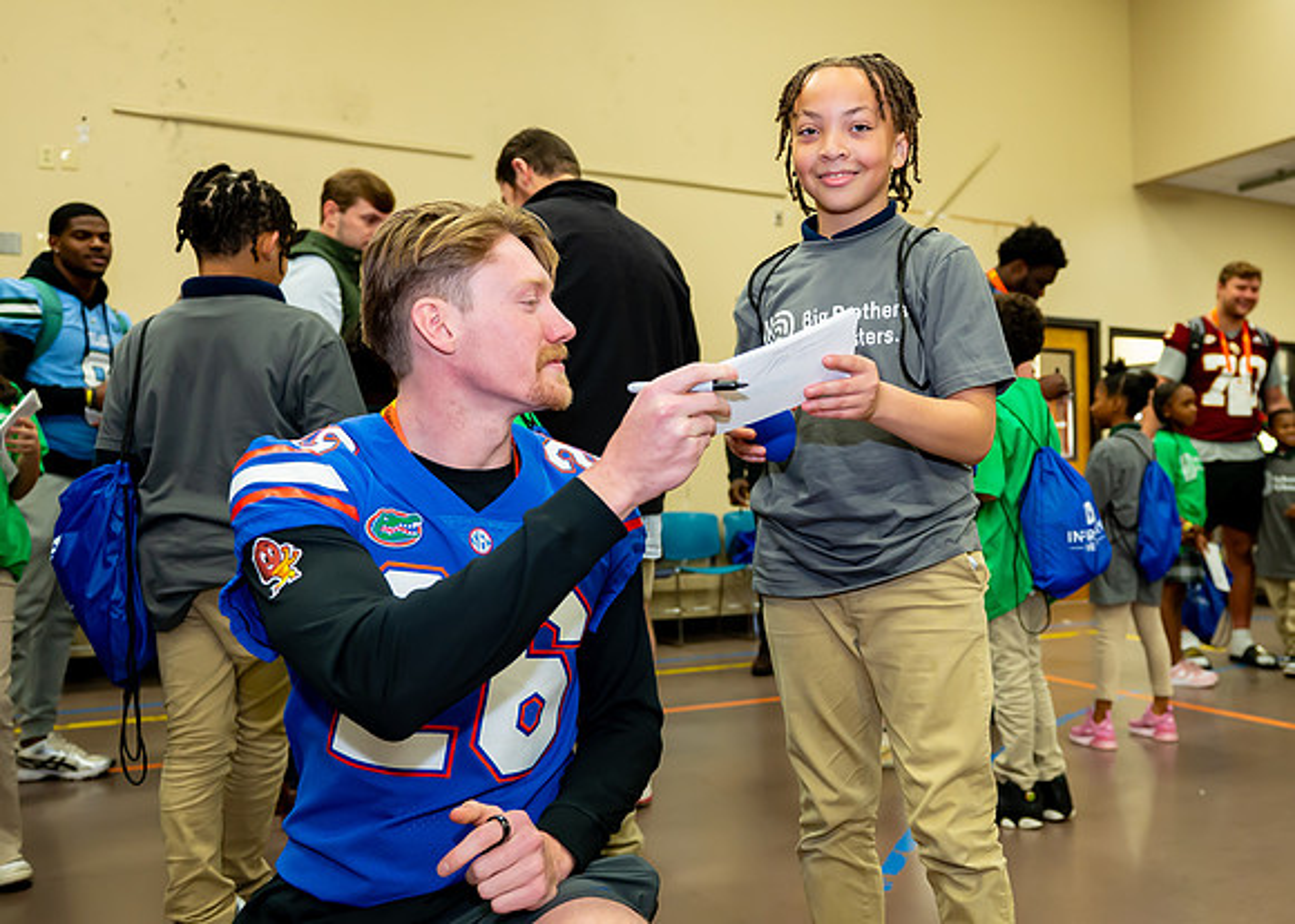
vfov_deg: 43.3
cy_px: 440
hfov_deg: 57.7
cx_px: 782
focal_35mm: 32
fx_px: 1163
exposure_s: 1/200
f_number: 2.8
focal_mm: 24
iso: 1600
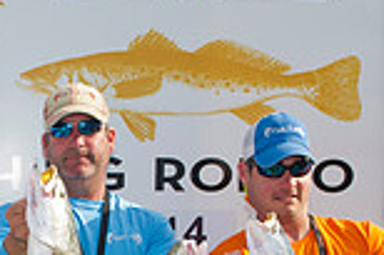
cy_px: 330
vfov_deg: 12.9
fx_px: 1086
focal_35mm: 102
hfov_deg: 19.7
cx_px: 32
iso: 125
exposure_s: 1/250
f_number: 6.3
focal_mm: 27
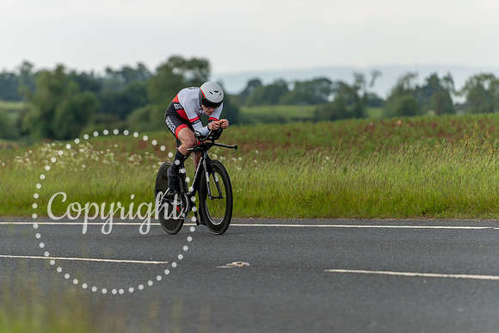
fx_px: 3205
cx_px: 200
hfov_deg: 8.9
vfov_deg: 5.9
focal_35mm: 231
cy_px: 124
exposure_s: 1/500
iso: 250
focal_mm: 173
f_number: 3.2
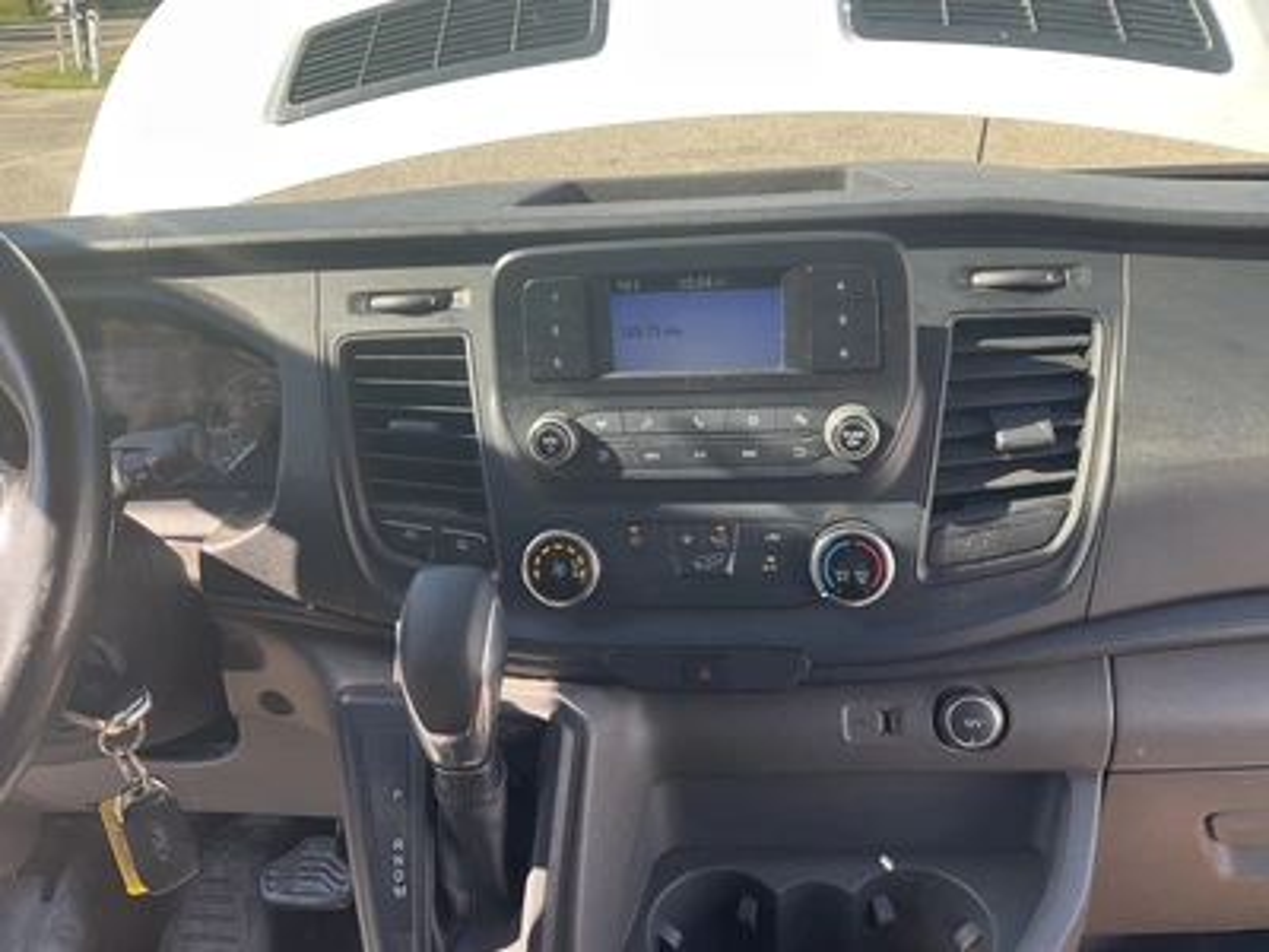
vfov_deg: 48.2
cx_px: 634
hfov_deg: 61.7
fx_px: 1063
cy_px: 476
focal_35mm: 29
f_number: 1.8
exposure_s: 1/180
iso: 20
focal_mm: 3
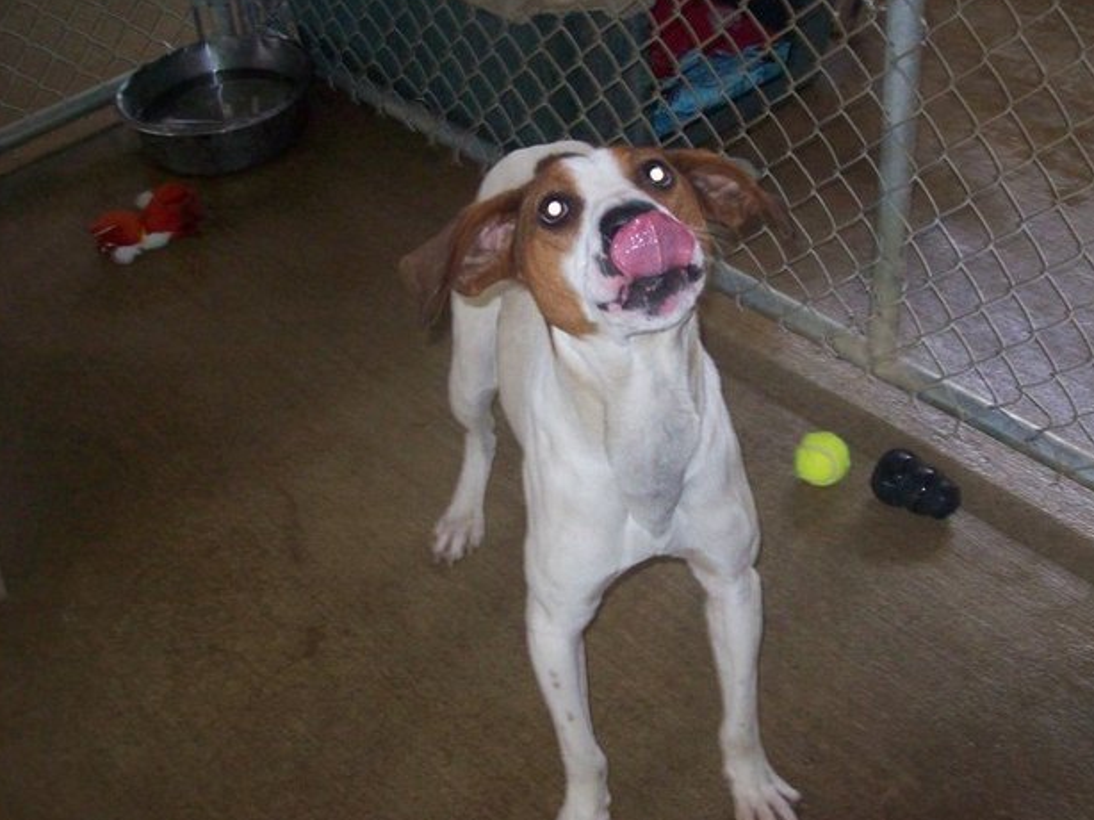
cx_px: 679
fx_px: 1422
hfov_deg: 41.8
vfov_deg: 32.0
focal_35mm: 45
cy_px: 318
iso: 200
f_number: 2.7
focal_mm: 6
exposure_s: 1/64
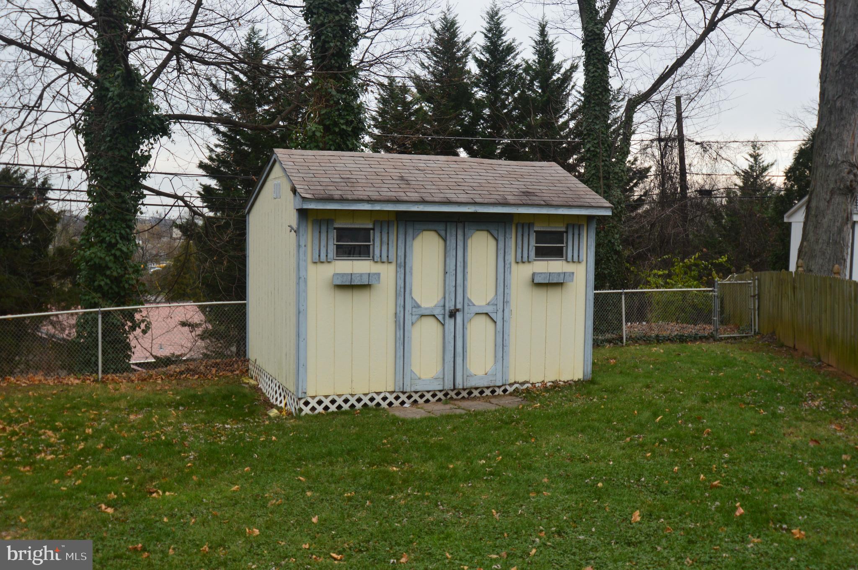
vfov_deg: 36.8
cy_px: 285
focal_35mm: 36
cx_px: 429
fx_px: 857
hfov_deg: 53.2
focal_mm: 24
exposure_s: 1/125
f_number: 9
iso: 400
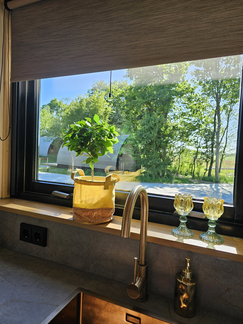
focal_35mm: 23
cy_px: 162
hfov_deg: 58.9
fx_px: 215
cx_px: 122
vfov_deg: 73.9
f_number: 1.7
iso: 12
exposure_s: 1/100
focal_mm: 6.3
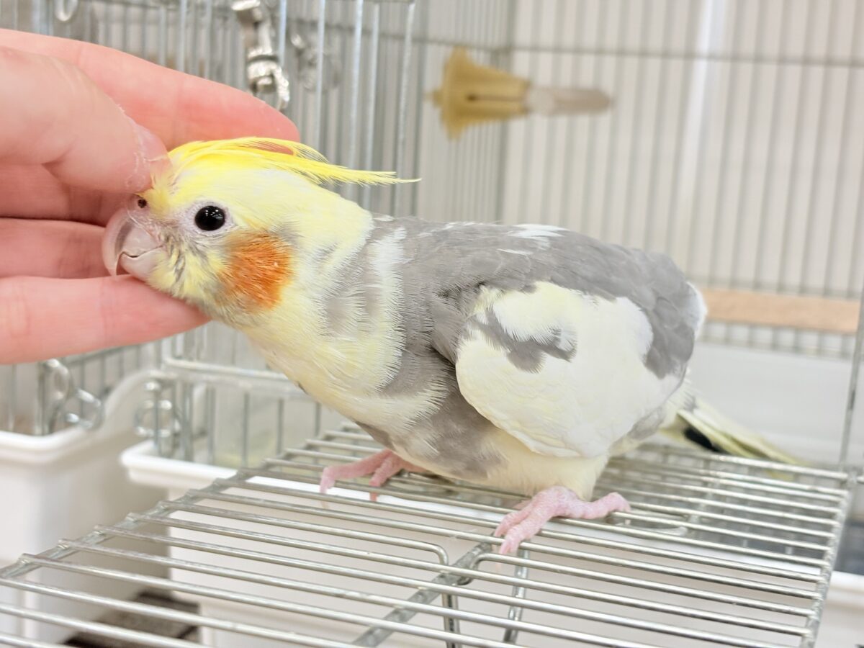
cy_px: 324
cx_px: 432
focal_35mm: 52
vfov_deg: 28.0
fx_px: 1298
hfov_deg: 36.8
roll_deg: -3.8
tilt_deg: -9.8
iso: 64
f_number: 1.6
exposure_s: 1/50
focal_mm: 5.96
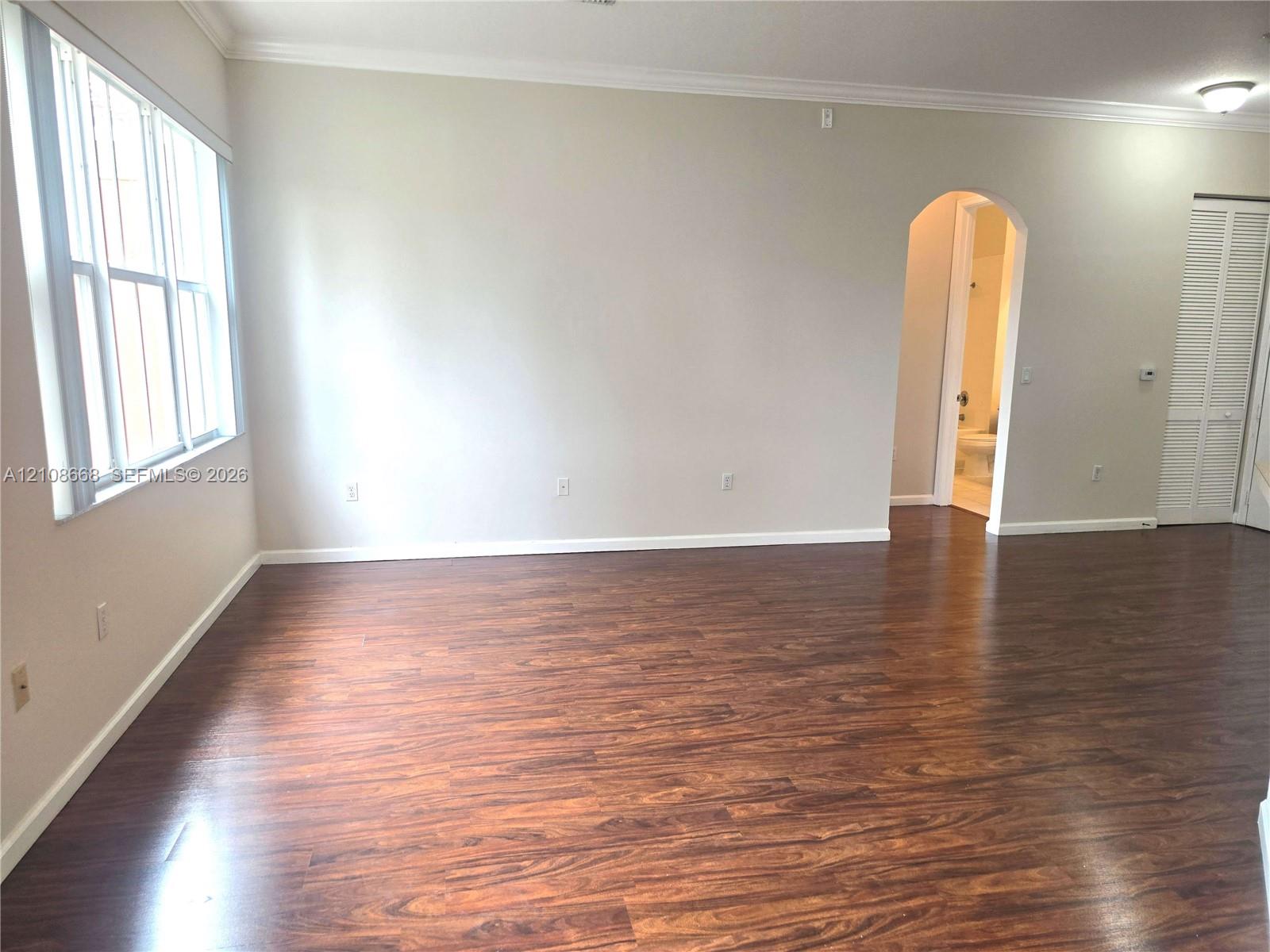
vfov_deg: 58.9
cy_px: 476
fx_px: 844
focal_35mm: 23
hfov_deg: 73.9
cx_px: 635
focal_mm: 6.3
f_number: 1.7
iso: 80
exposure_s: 1/120
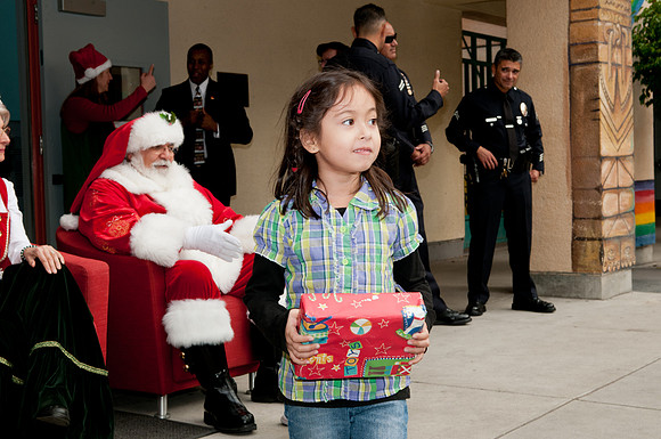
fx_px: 1045
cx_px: 330
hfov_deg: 35.1
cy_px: 220
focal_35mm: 57
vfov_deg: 23.7
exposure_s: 1/250
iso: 320
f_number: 8
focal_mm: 38
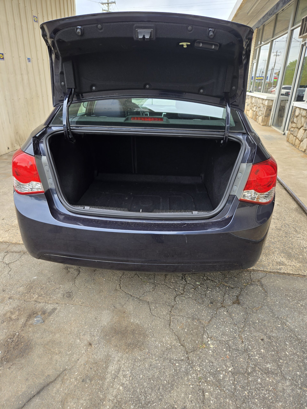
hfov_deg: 58.9
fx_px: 272
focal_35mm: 23
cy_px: 204
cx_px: 154
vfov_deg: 73.9
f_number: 1.8
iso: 32
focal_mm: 5.4
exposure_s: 1/180
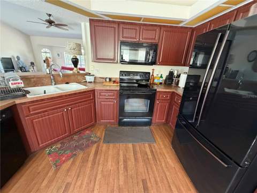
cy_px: 96
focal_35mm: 14
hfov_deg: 102.1
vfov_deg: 85.7
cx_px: 128
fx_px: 104
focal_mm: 2.22
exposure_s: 1/60
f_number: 2.2
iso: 500
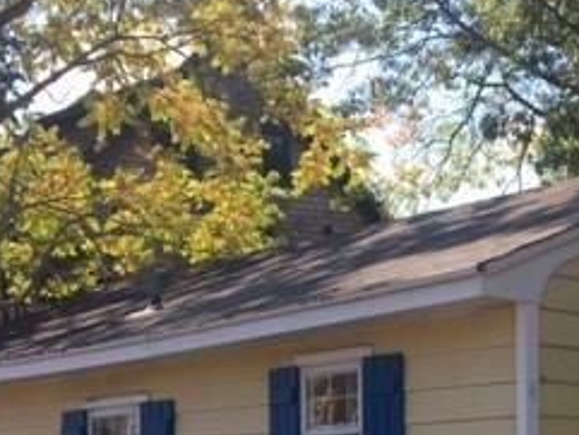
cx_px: 509
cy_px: 464
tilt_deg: +0.3
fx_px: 1289
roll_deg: +1.0
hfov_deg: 24.7
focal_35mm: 77
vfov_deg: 18.5
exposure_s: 1/818
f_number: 2.2
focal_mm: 4.15
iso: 25
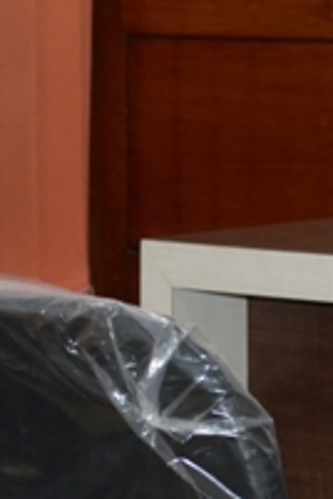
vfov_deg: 11.6
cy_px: 117
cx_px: 681
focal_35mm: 177
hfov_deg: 7.4
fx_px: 2456
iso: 500
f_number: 3.5
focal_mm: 18
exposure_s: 1/60
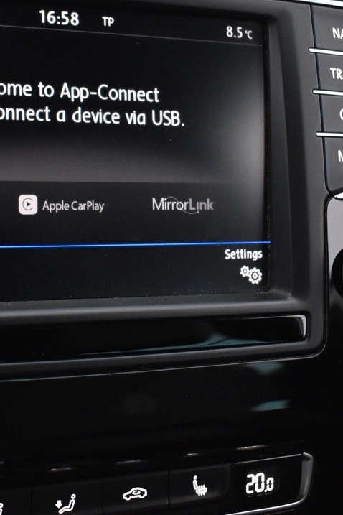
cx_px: 18
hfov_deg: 21.6
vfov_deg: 32.5
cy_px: 150
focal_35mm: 61
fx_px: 872
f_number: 3.5
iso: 3200
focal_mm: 18
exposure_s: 1/40
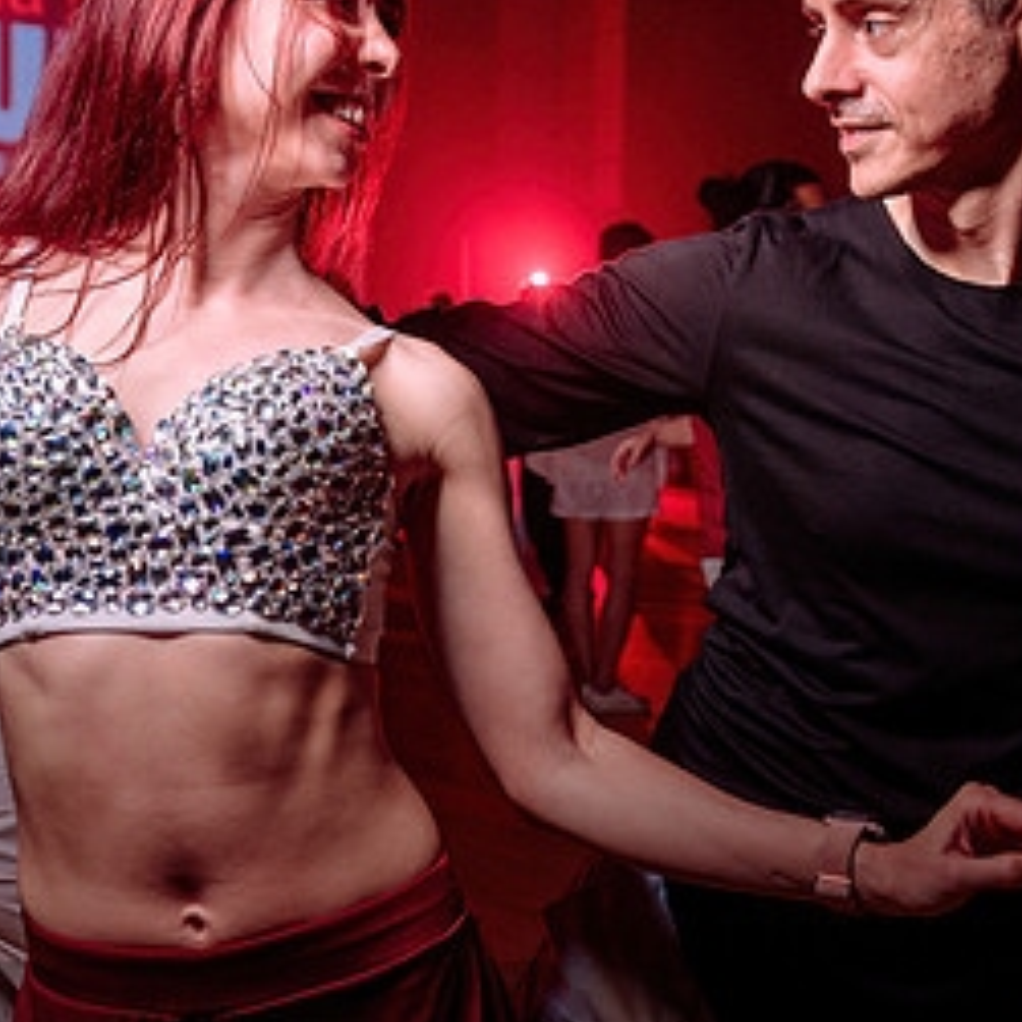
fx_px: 1837
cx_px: 528
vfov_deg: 31.0
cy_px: 407
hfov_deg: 31.1
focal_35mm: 55
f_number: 2.8
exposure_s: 1/60
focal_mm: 24
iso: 800
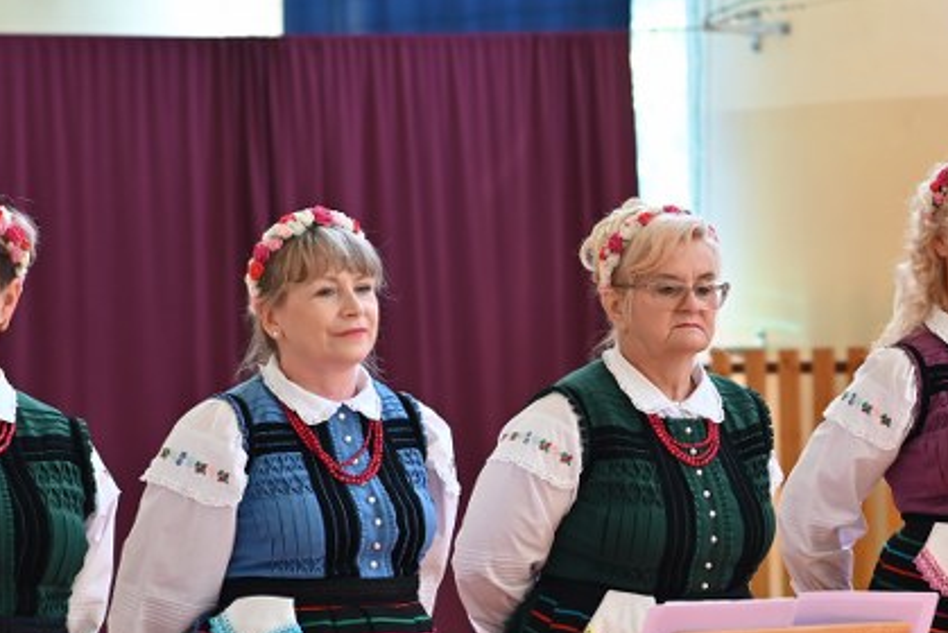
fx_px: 4611
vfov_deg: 7.9
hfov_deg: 11.7
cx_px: 684
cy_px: 430
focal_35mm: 175
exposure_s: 1/125
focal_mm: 85
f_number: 2.8
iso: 800
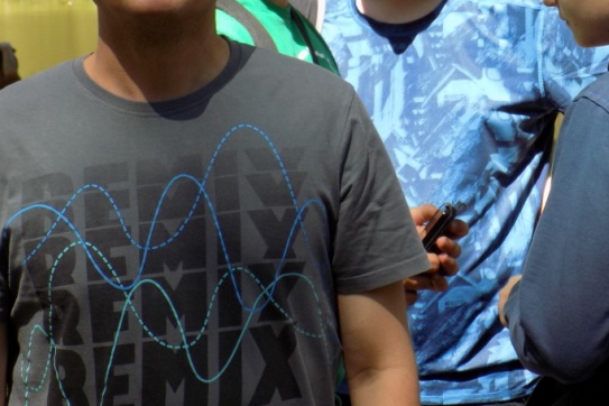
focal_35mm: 153
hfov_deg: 13.3
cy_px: 93
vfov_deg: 9.0
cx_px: 522
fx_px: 2588
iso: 80
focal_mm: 13.9
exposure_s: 1/125
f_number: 4.3
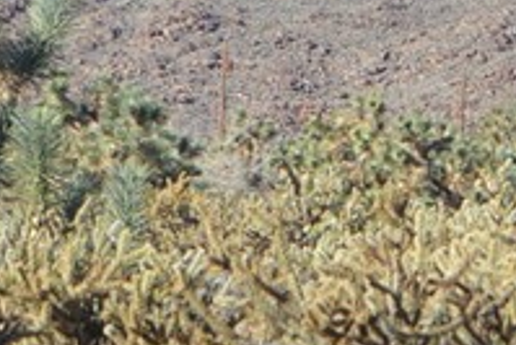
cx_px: 656
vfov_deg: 3.1
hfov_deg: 4.6
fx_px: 6436
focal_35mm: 449
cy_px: -57
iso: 100
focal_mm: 55
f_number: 8
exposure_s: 1/160
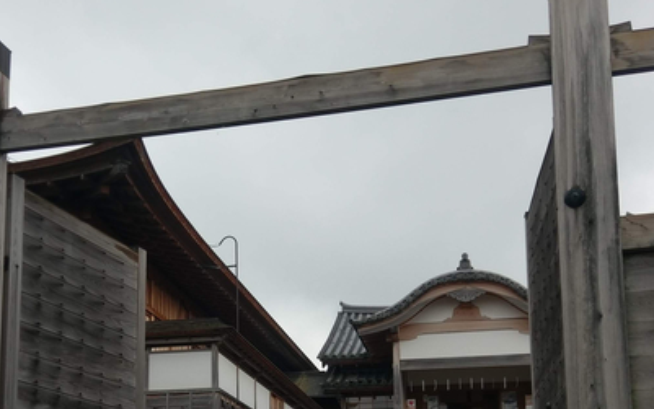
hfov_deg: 36.7
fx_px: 981
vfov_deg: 22.8
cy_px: 393
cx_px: 258
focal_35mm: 55
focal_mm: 4.58
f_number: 1.8
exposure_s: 1/780
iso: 100
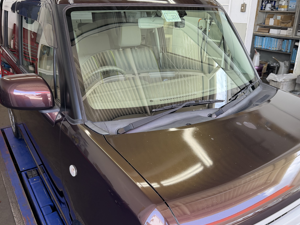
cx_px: 156
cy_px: 113
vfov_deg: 46.8
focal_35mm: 30
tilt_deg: -22.3
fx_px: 260
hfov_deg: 60.0
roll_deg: -1.2
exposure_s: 1/204
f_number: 1.78
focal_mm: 6.76
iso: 125
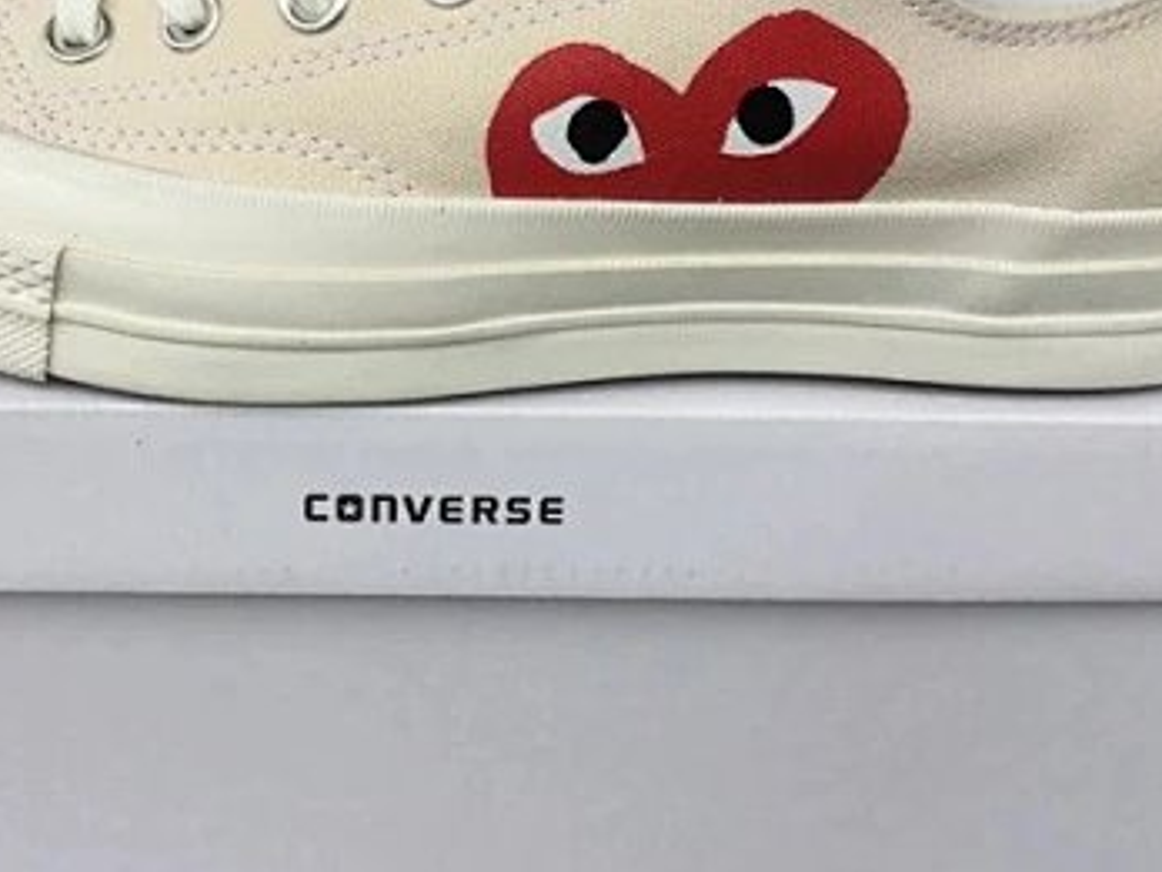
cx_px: 451
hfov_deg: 33.6
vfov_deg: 25.2
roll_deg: -1.5
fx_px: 1913
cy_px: 154
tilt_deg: -25.6
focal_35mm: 57
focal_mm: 3.3
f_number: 2.4
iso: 25
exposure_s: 1/100
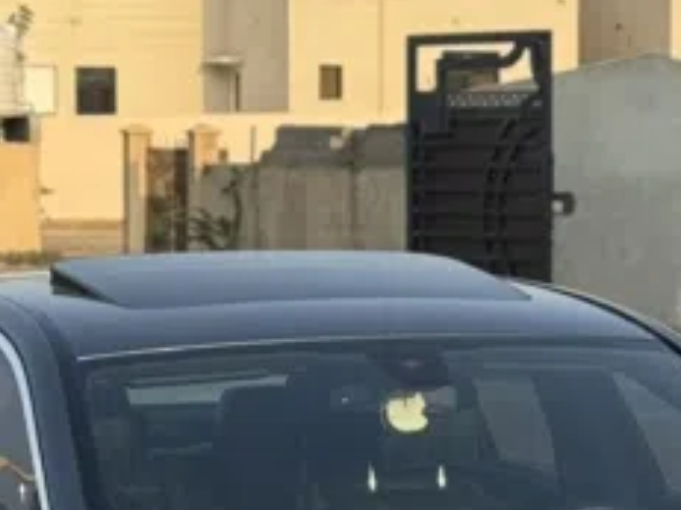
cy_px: 696
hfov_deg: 14.8
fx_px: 2615
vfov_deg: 10.8
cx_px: 472
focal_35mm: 133
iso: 64
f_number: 1.78
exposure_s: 1/792
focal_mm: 6.76
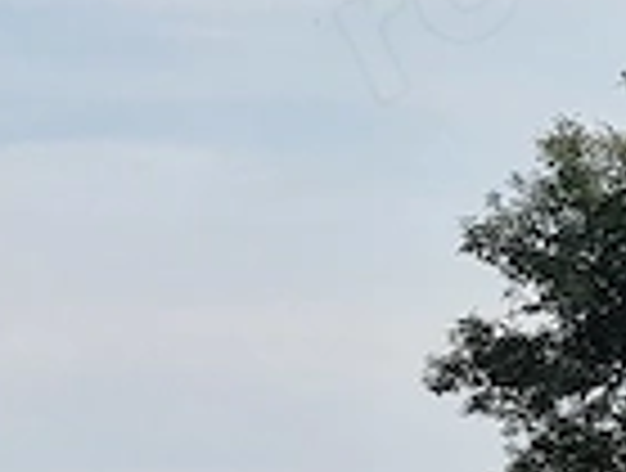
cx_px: -761
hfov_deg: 10.6
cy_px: 984
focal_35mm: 165
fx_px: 2992
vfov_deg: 8.5
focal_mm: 6.4
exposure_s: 1/1568
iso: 50
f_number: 1.8
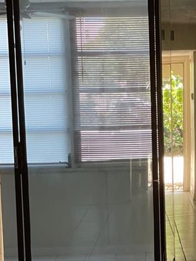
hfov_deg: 10.0
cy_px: 271
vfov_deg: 13.2
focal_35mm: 147
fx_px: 1110
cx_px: 189
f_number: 2
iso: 125
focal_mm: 6
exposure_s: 1/122
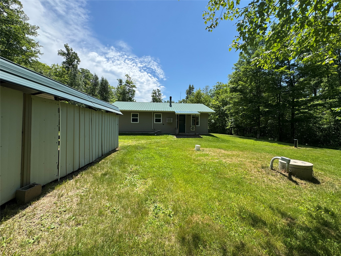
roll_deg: -0.8
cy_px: 128
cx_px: 170
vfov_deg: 85.7
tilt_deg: -1.7
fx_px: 138
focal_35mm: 14
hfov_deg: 102.1
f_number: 2.2
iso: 50
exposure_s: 1/1600
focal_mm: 2.22
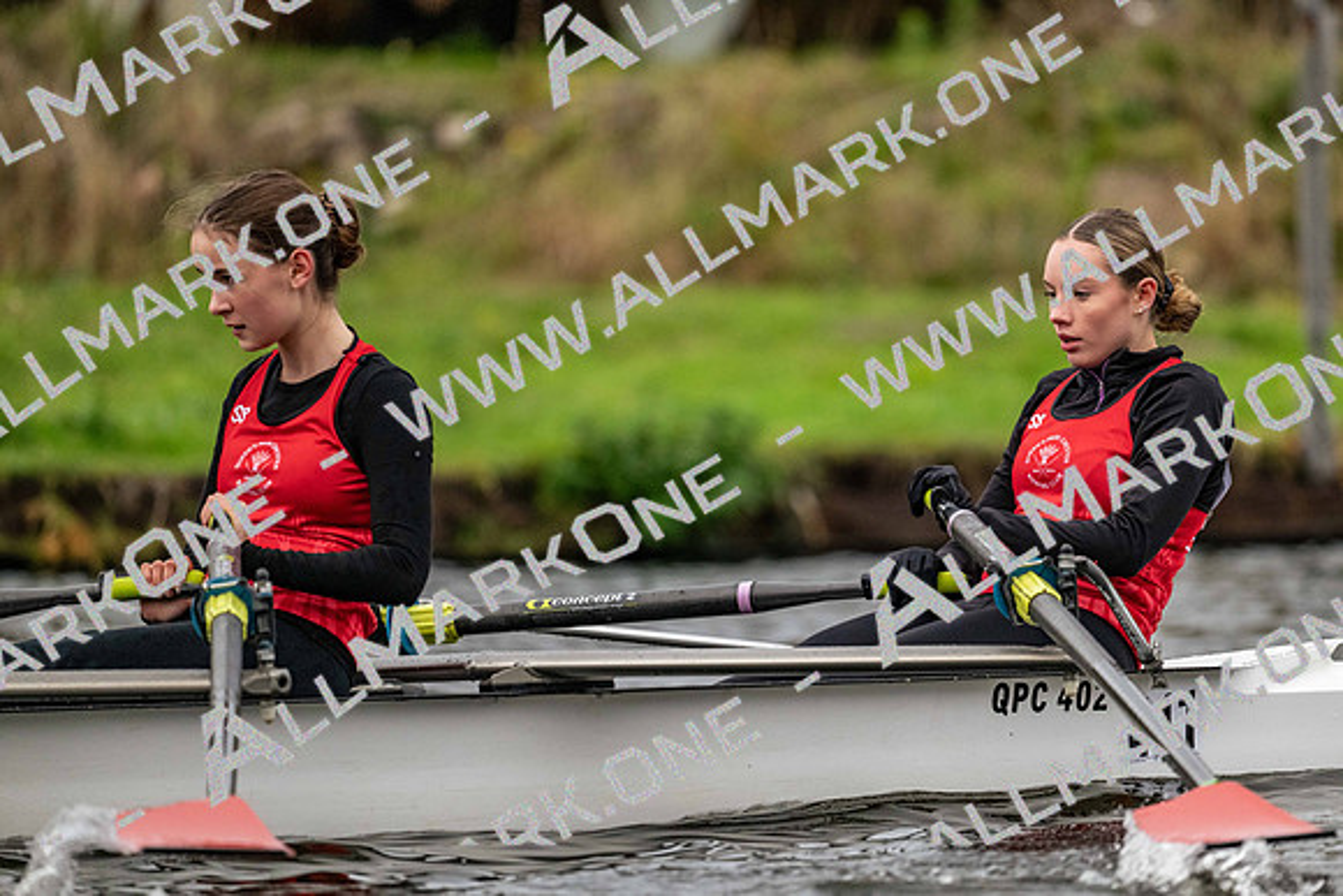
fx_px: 14925
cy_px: 448
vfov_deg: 3.4
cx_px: 672
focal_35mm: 400
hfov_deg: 5.2
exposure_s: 1/2000
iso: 3600
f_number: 4.5
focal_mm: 400
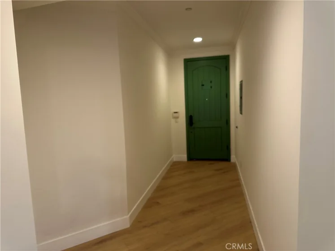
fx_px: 232
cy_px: 126
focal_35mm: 24
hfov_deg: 71.6
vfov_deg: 56.8
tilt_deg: -4.5
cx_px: 168
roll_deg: +1.4
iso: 200
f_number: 1.78
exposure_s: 1/60
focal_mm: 6.86
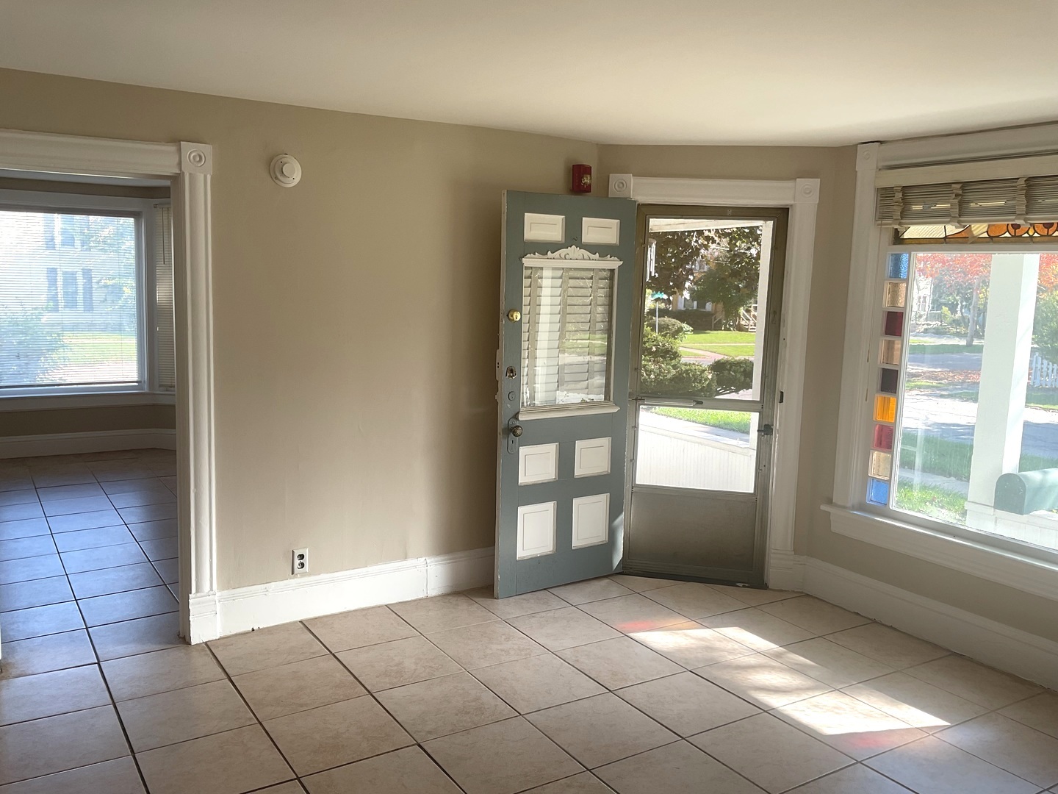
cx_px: 529
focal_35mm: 29
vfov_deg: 48.2
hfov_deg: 61.7
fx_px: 886
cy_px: 397
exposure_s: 1/120
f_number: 1.8
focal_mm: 3
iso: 20
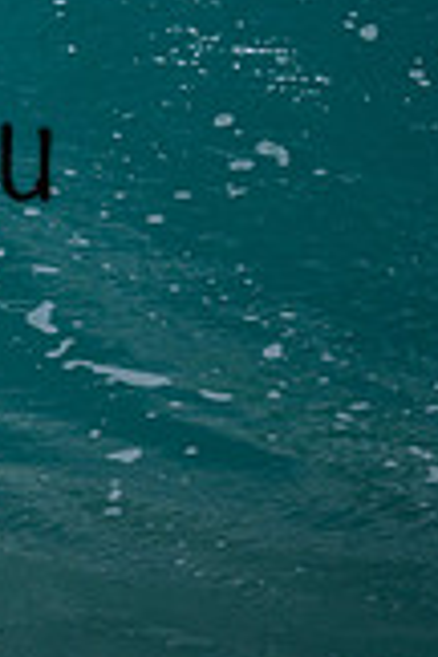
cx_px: -540
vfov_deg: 0.5
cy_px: -46
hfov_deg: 0.3
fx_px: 71717
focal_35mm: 3930
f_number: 6.3
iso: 250
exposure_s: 1/2500
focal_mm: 800
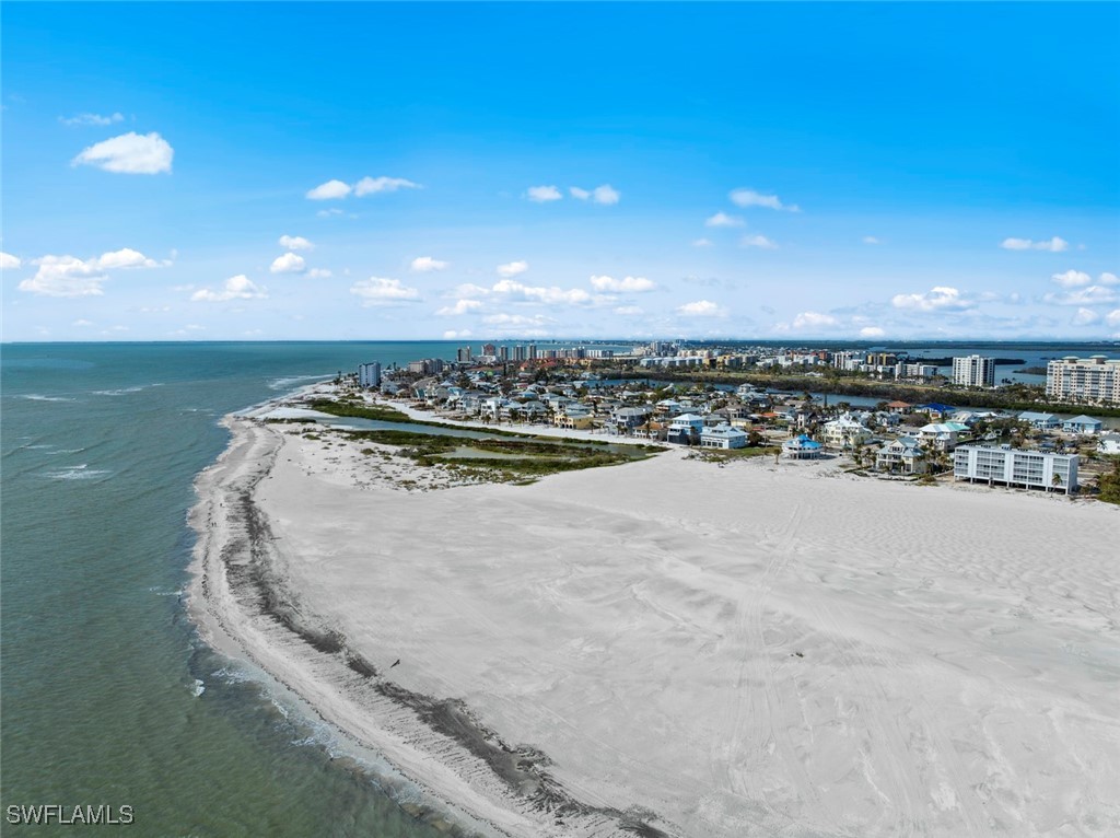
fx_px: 776
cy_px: 419
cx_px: 560
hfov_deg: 71.6
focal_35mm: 24
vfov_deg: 56.7
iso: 100
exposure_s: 1/4000
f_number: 2.8
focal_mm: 12.29
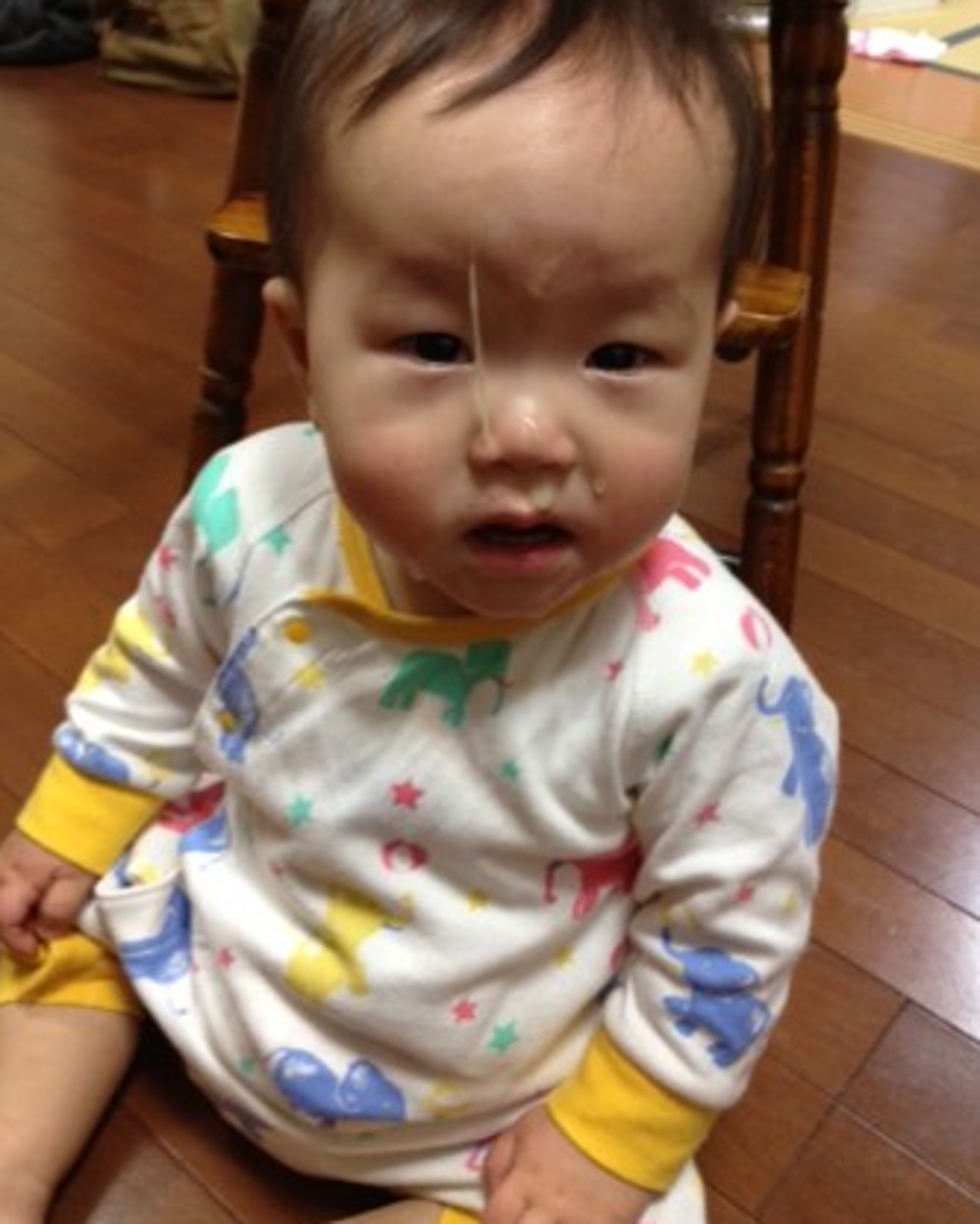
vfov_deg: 49.0
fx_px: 1341
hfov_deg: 40.1
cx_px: 494
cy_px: 574
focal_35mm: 37
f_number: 2.4
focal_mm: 4.28
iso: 200
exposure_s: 1/20
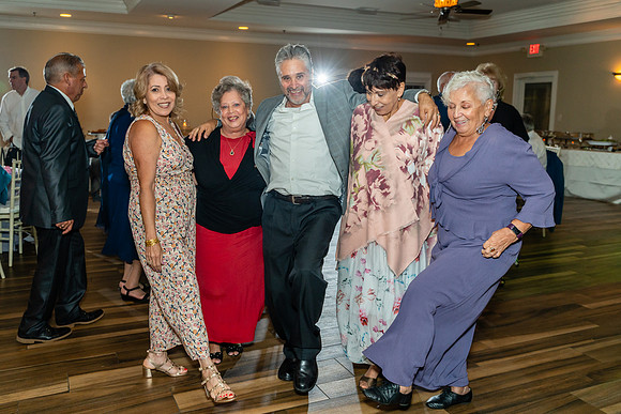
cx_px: 291
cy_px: 185
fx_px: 548
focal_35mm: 32
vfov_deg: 41.4
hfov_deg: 59.1
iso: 800
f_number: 4.5
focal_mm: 28
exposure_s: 1/60
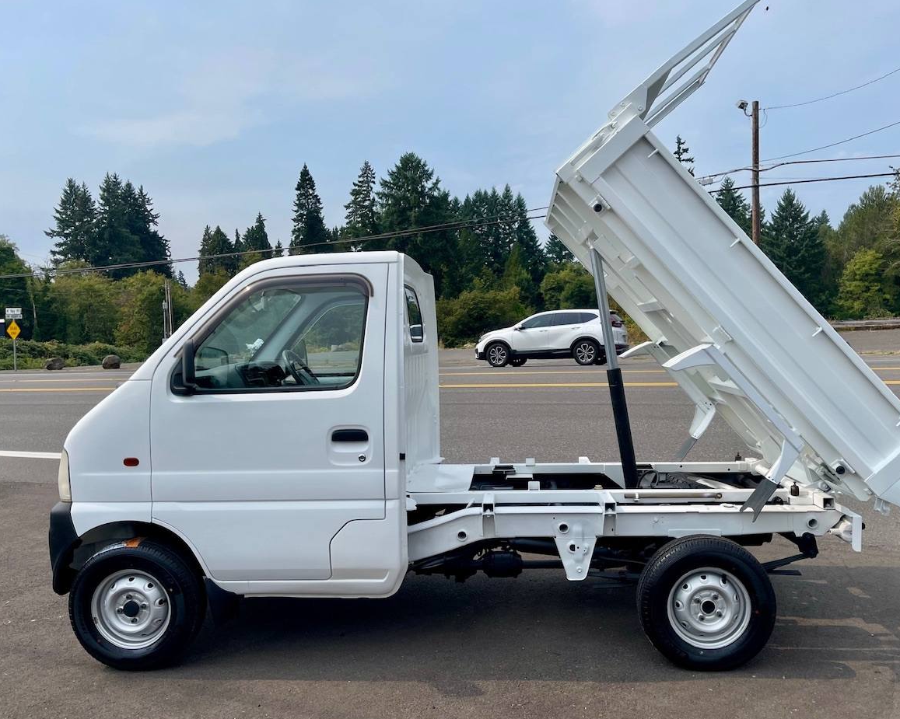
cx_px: 482
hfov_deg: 64.0
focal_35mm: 27
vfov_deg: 53.2
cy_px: 358
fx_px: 719
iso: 32
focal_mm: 5.1
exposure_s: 1/4717
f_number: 1.6
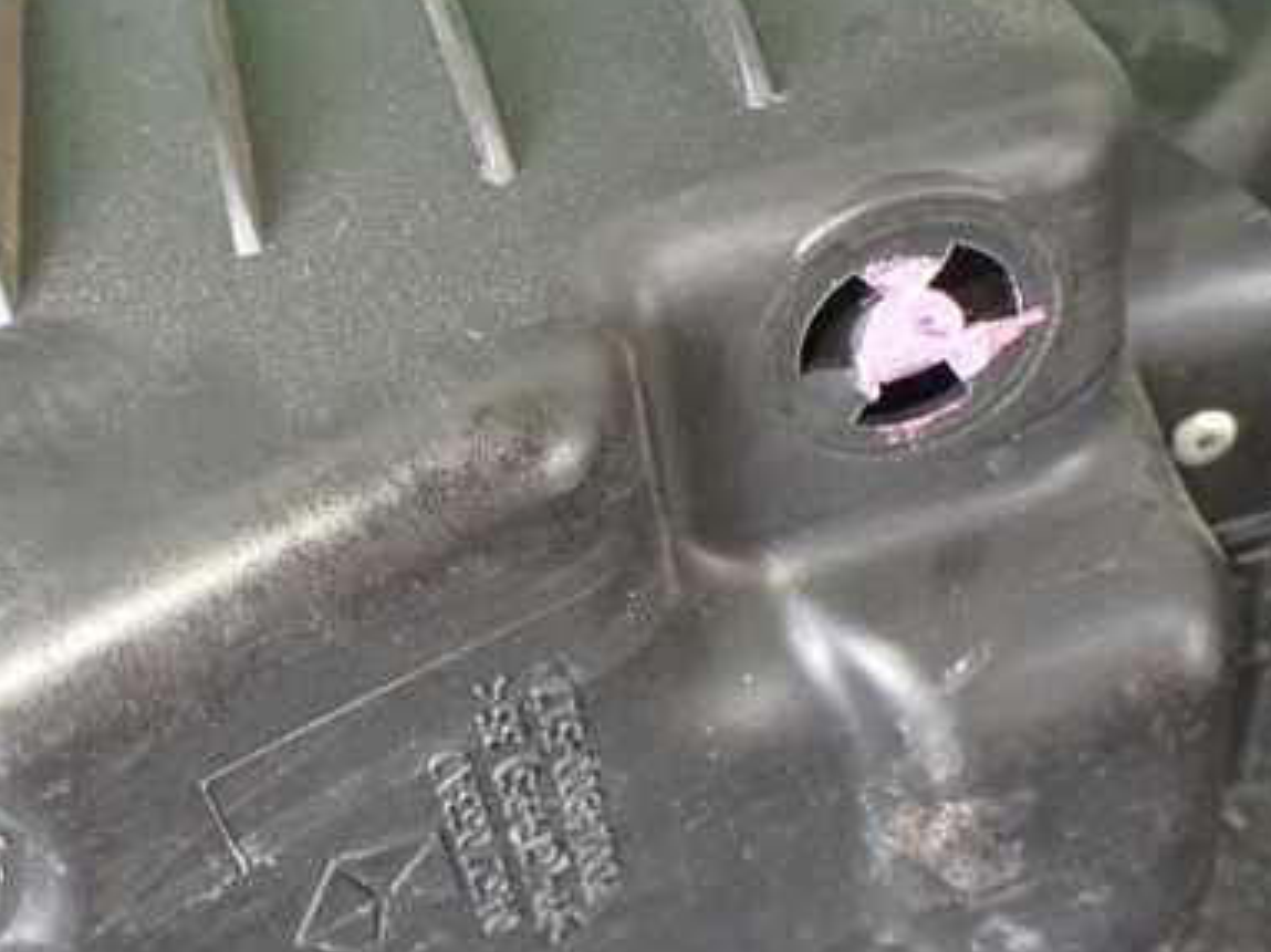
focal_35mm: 47
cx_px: 322
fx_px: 1725
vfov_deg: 30.9
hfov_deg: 39.4
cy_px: 491
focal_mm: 5.4
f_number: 2.3
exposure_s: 1/60
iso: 800
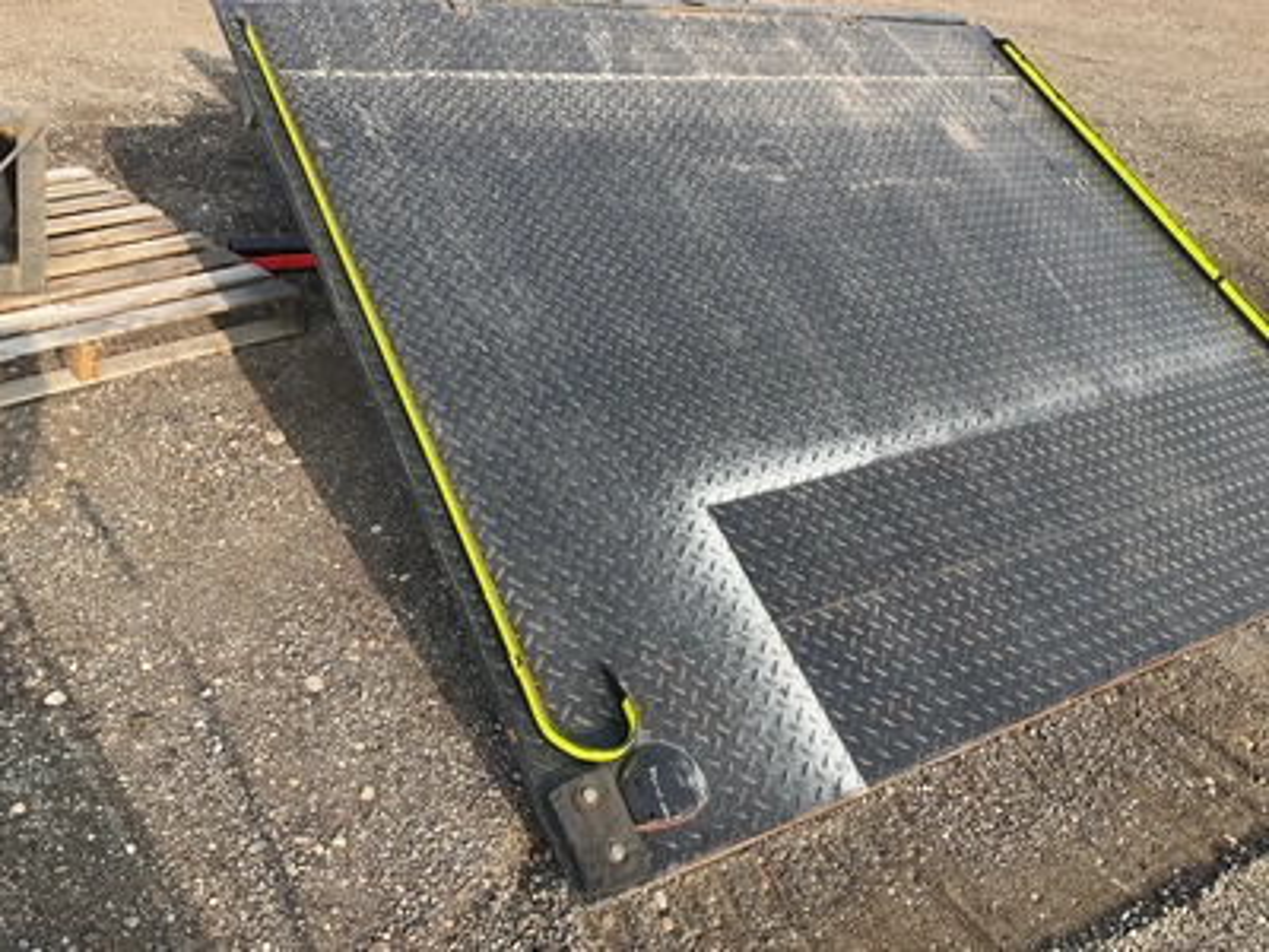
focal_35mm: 29
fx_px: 1063
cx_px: 634
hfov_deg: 61.7
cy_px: 476
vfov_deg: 48.2
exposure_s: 1/580
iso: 25
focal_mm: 3
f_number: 1.8
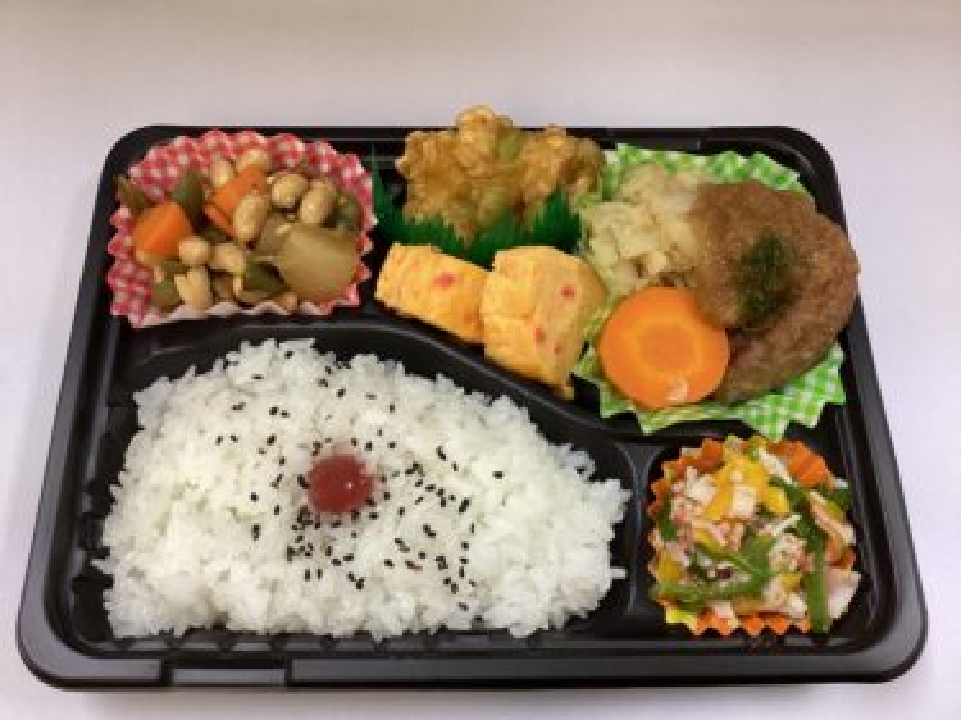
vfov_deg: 45.4
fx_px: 860
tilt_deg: -66.3
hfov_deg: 58.4
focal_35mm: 31
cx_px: 480
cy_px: 360
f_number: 2.4
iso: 125
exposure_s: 1/50
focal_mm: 3.3
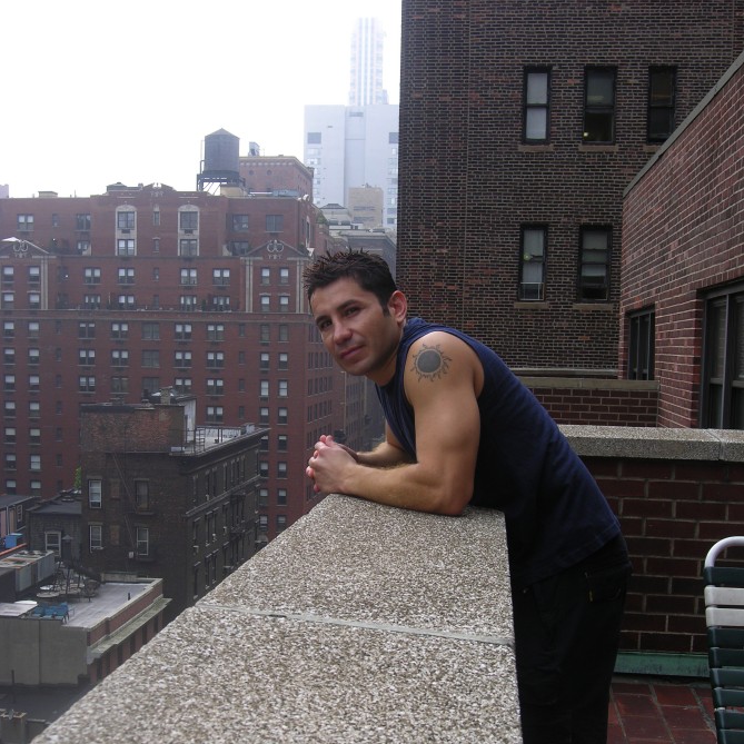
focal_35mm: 44
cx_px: 374
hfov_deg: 38.3
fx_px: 1070
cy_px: 463
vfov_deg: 38.1
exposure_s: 1/76.5
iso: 50
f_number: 4.3
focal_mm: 9.3
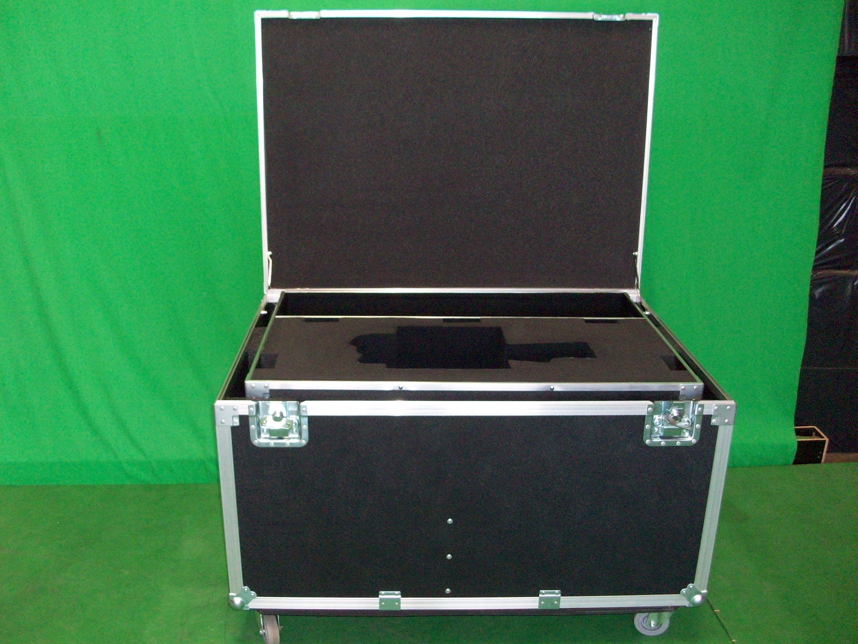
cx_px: 429
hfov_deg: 54.0
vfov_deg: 41.8
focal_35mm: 34
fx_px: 843
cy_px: 322
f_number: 2.8
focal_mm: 5.7
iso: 200
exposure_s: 1/60
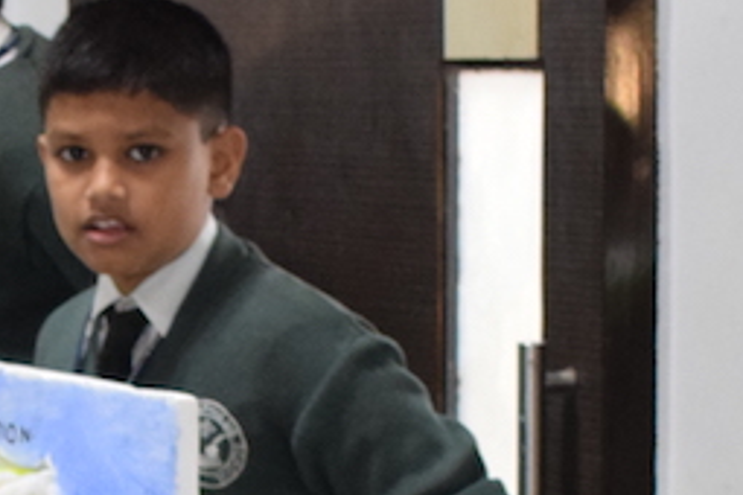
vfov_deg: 7.8
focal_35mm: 174
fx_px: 3581
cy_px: 694
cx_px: 82
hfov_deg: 11.8
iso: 1600
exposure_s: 1/100
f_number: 3.8
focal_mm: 23
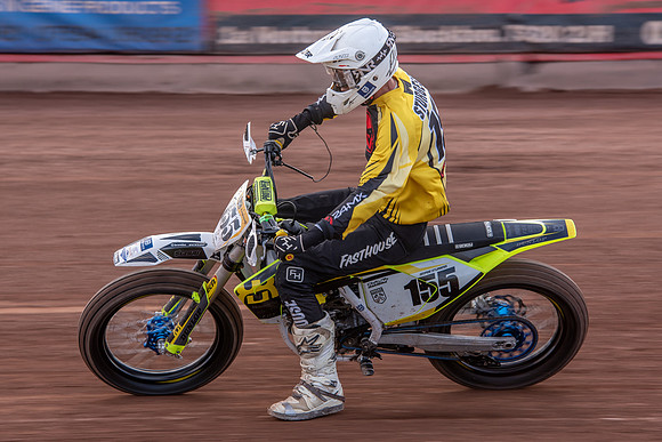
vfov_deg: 7.1
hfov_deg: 10.6
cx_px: 323
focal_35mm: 193
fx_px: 3551
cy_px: 224
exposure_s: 1/200
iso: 160
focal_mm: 160
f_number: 6.3
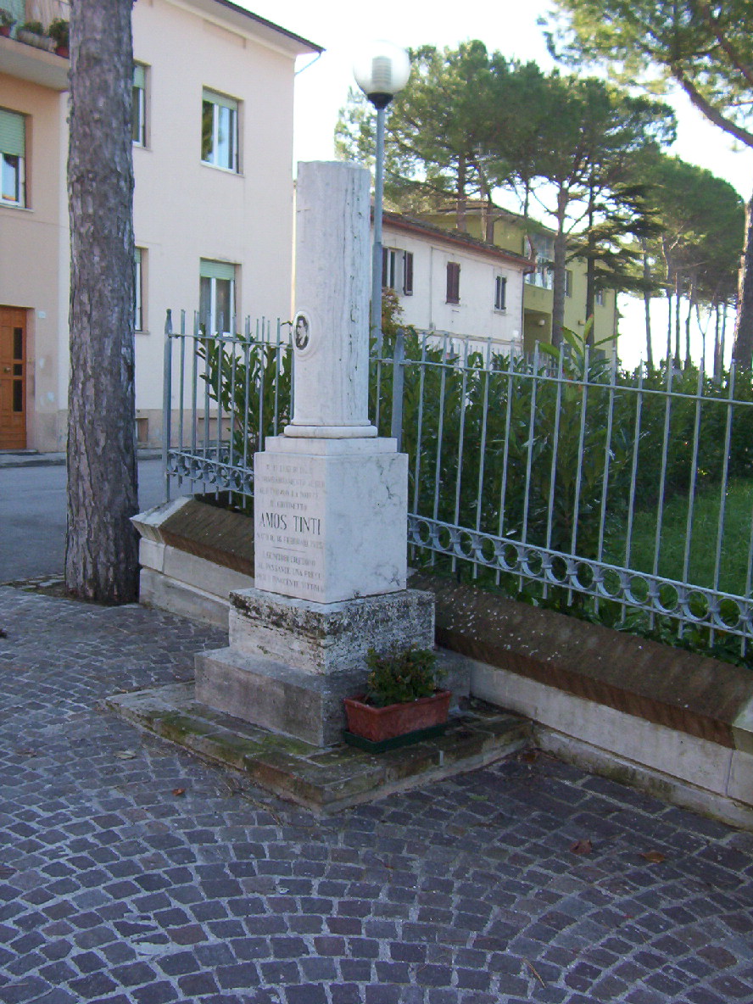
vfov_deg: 51.4
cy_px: 502
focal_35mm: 36
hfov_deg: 39.7
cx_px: 376
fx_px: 1044
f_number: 2.76
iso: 100
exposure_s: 1/452
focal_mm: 5.54
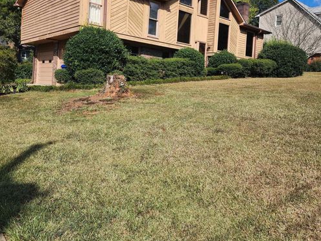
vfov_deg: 44.9
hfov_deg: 58.4
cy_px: 86
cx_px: 161
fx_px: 287
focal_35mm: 31
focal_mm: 6.4
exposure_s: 1/939
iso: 12
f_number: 1.8
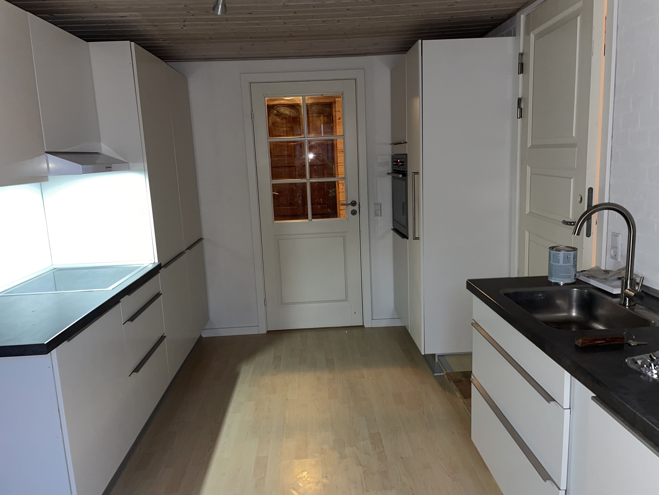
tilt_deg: -9.5
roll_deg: +3.1
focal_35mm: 26
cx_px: 330
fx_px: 495
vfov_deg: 53.1
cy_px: 248
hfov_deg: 67.3
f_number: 1.6
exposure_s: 1/4
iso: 64
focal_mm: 4.2
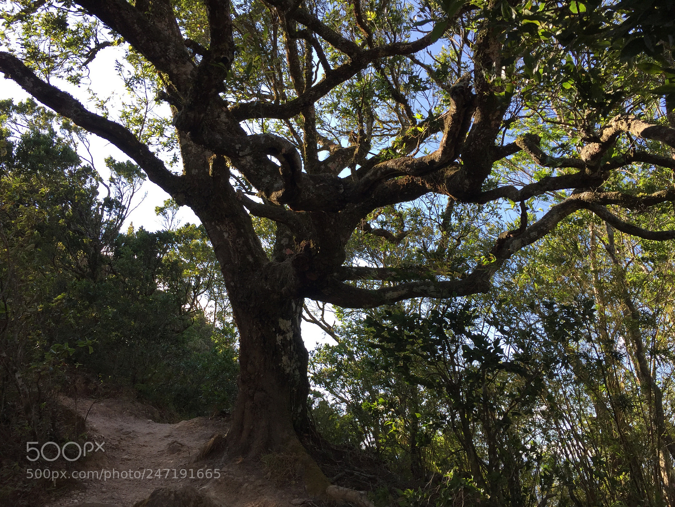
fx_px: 565
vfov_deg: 48.2
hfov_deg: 61.7
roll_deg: -0.4
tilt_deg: +18.3
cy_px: 254
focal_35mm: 29
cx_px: 338
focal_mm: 4.15
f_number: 2.2
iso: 32
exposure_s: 1/534
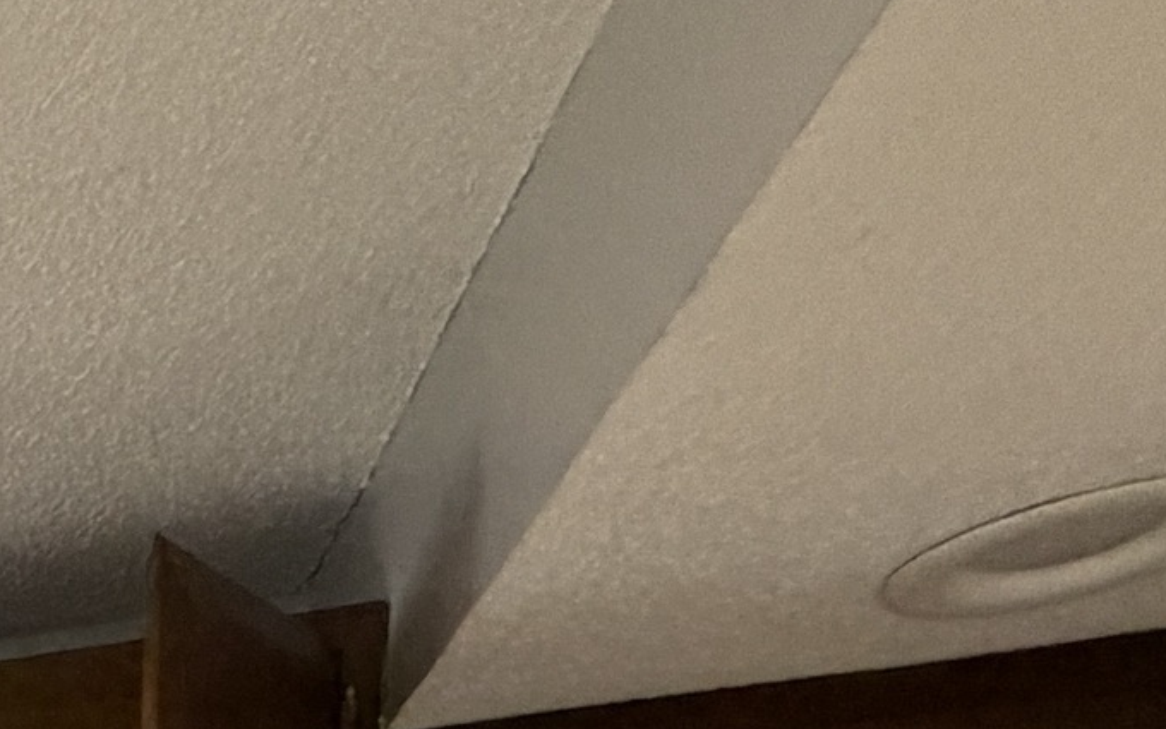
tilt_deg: -5.2
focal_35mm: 67
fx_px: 2129
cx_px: -952
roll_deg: +1.5
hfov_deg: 20.8
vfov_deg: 13.6
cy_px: 1789
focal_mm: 2.22
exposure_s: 1/60
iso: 400
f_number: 2.2
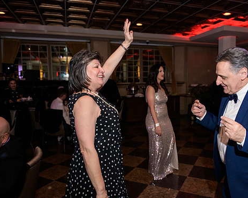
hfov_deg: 61.6
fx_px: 205
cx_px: 151
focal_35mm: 28
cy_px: 99
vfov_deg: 51.5
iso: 1600
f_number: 3.2
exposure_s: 1/125
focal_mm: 24
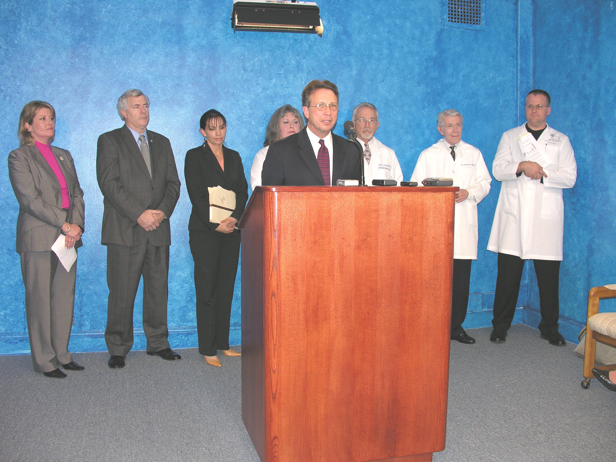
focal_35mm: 35
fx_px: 623
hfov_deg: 52.6
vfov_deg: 40.7
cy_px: 231
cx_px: 308
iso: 69
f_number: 2.8
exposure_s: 1/60.1
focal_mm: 8.9
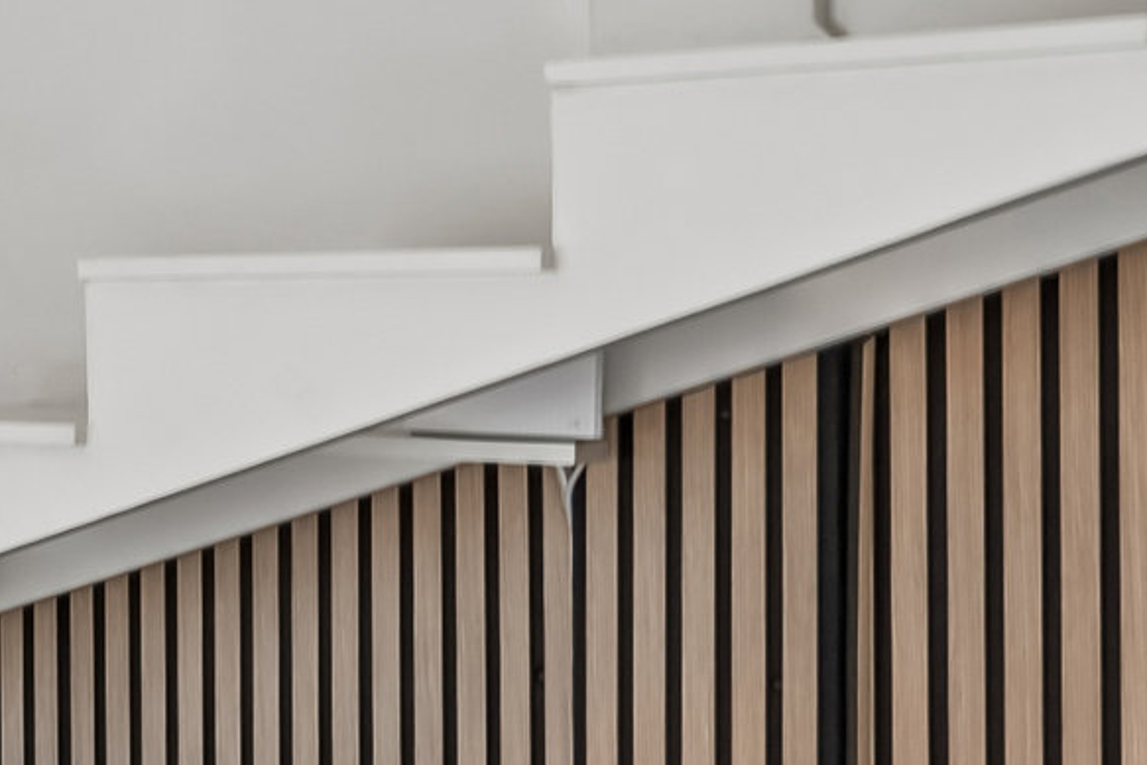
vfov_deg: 18.9
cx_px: -1716
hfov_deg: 14.5
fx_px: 2294
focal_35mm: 72
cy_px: 315
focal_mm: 14
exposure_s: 1/6
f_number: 10
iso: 200
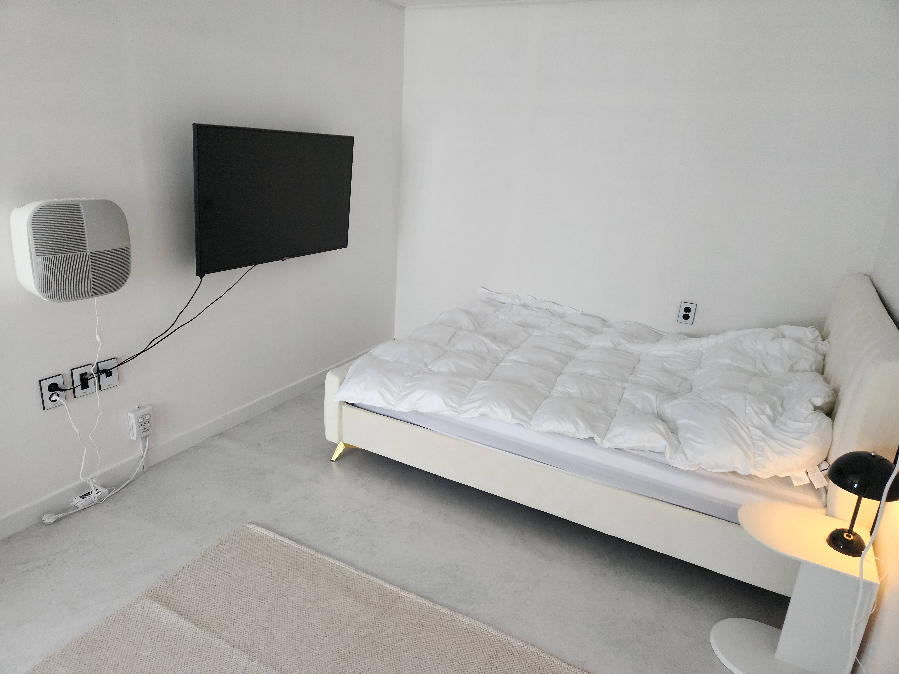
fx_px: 597
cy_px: 337
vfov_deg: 58.9
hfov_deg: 73.9
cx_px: 450
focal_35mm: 23
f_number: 1.8
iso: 250
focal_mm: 5.4
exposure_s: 1/40
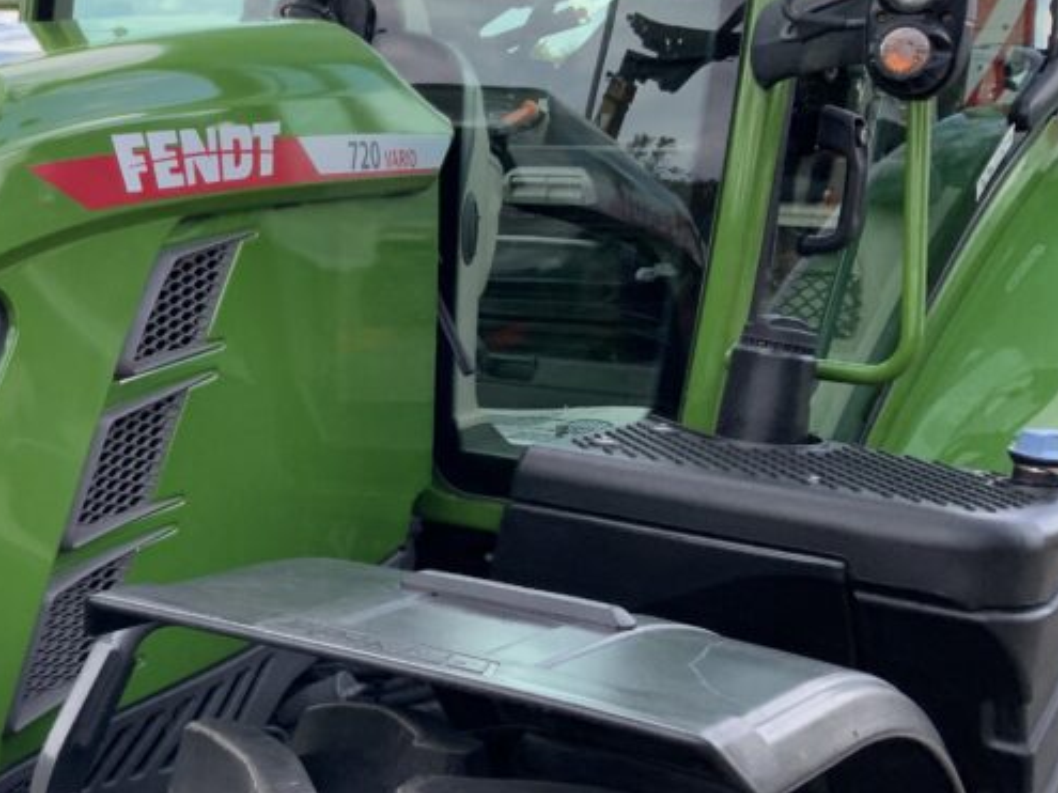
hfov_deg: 29.9
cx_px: -13
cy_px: 489
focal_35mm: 60
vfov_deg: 24.3
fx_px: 1833
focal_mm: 3
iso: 16
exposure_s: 1/454
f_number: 1.8
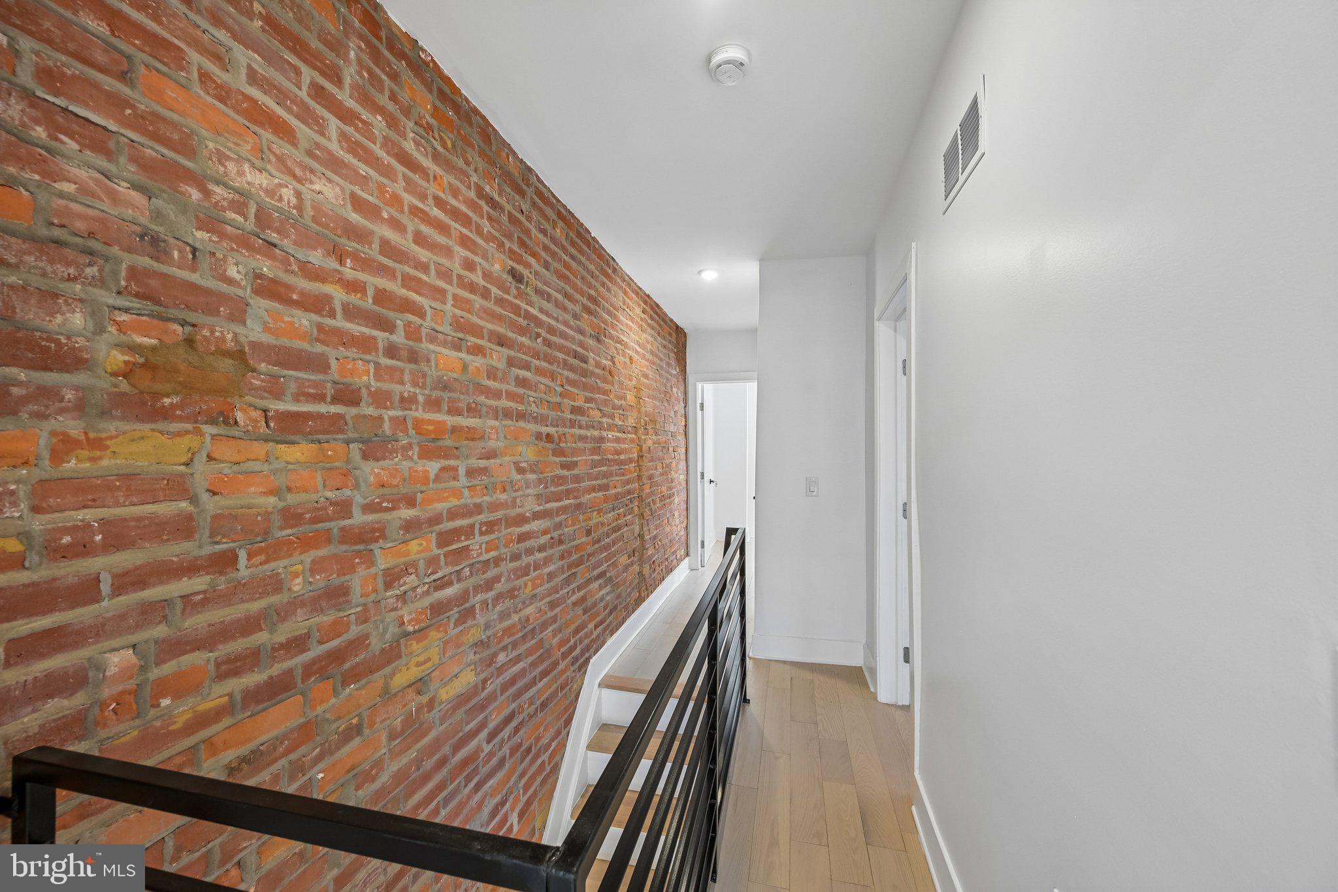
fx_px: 520
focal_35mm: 14
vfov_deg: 81.2
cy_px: 446
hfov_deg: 104.3
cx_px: 669
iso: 400
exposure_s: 1/13
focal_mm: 14
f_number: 8
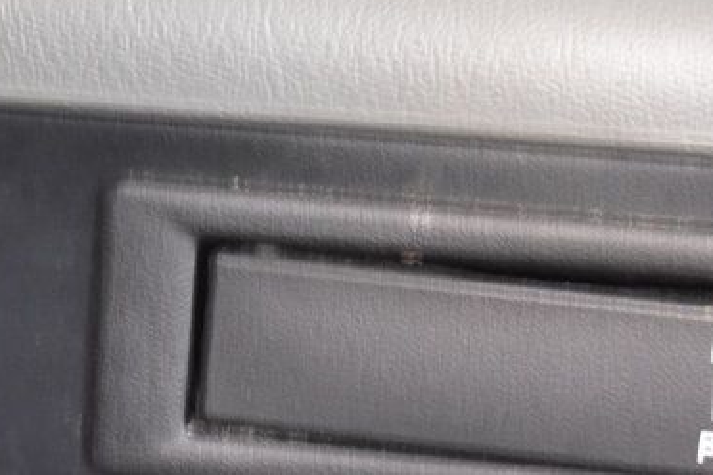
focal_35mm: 157
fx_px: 3109
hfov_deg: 13.0
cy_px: 456
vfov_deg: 8.7
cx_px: 128
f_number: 4.8
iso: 1600
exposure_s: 1/6
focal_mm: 38
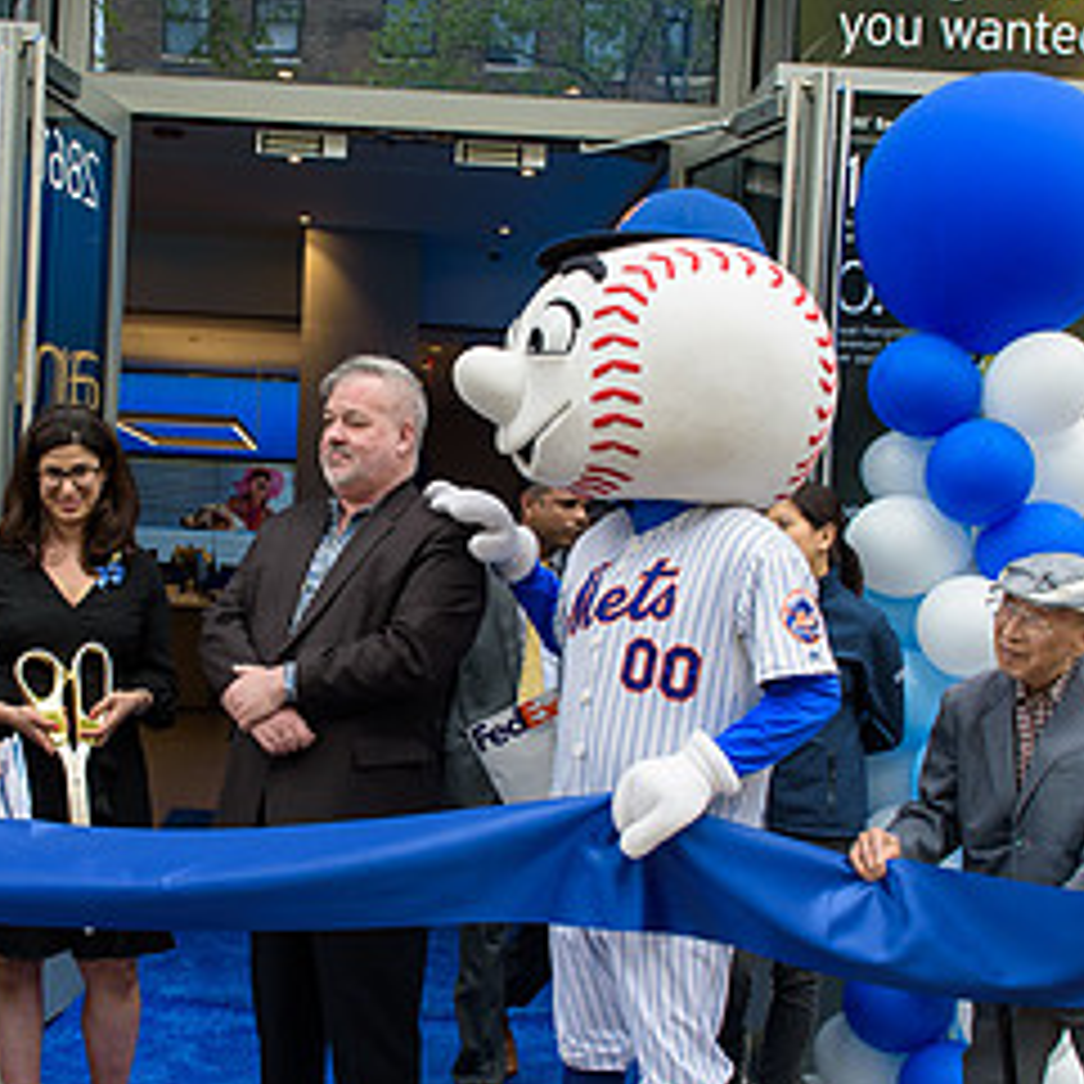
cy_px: 578
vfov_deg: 34.7
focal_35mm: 49
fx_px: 1736
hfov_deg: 34.4
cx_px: 378
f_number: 5
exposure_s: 1/250
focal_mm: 24
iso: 200
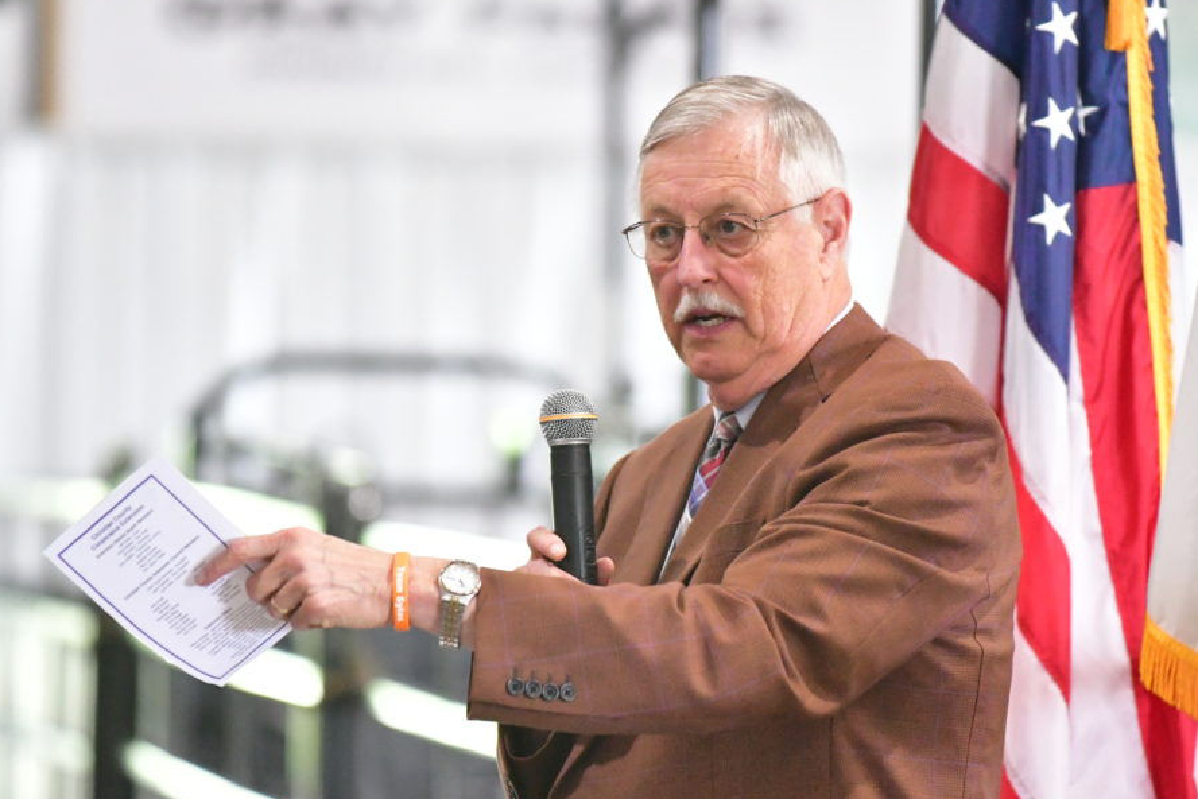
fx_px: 10617
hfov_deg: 6.5
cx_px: 633
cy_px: 412
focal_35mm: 319
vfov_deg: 4.3
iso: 8000
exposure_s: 1/500
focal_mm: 185
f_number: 2.8
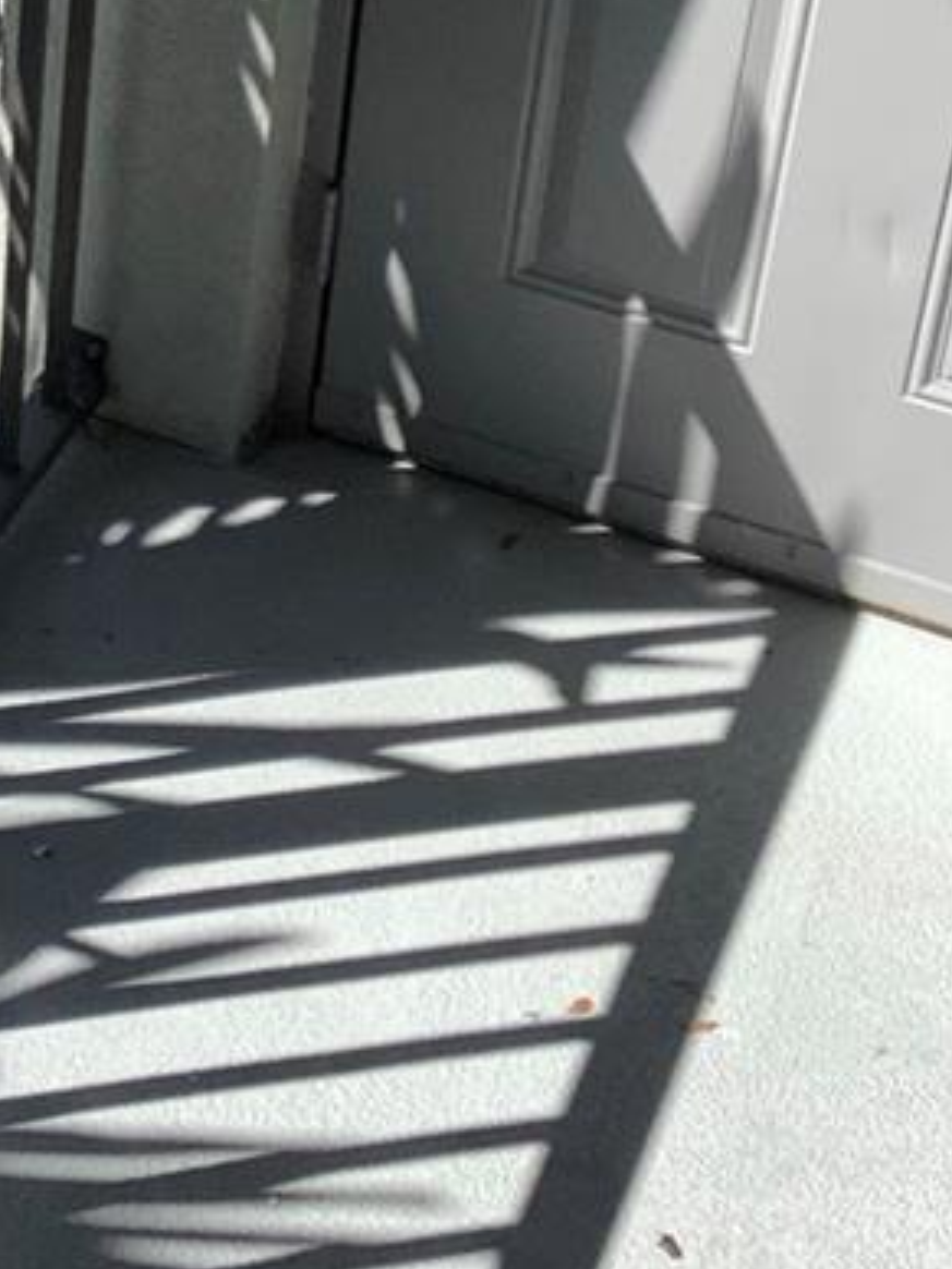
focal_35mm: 96
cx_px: -183
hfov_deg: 14.9
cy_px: 0
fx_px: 3520
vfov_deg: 19.8
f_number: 2.4
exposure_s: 1/895
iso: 25
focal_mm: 3.3
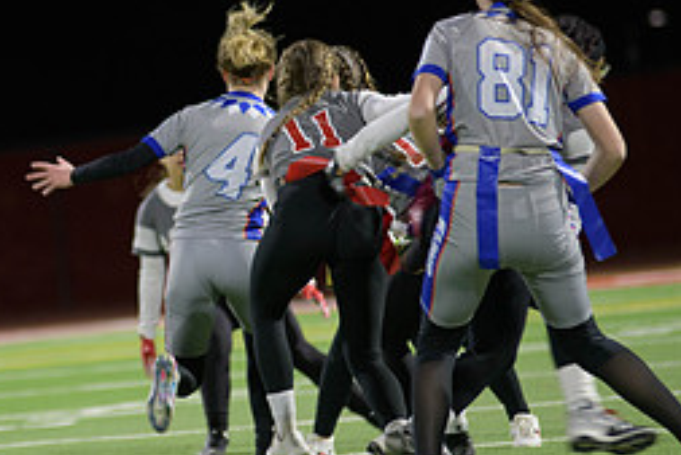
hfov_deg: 4.5
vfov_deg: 3.0
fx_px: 8687
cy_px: 171
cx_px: 162
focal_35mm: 459
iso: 1400
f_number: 2.8
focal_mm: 200
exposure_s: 1/200
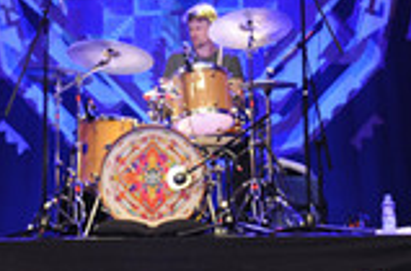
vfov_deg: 14.8
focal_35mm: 91
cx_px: 167
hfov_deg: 22.4
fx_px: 1036
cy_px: 36
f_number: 2.8
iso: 3200
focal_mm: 32
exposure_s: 1/200
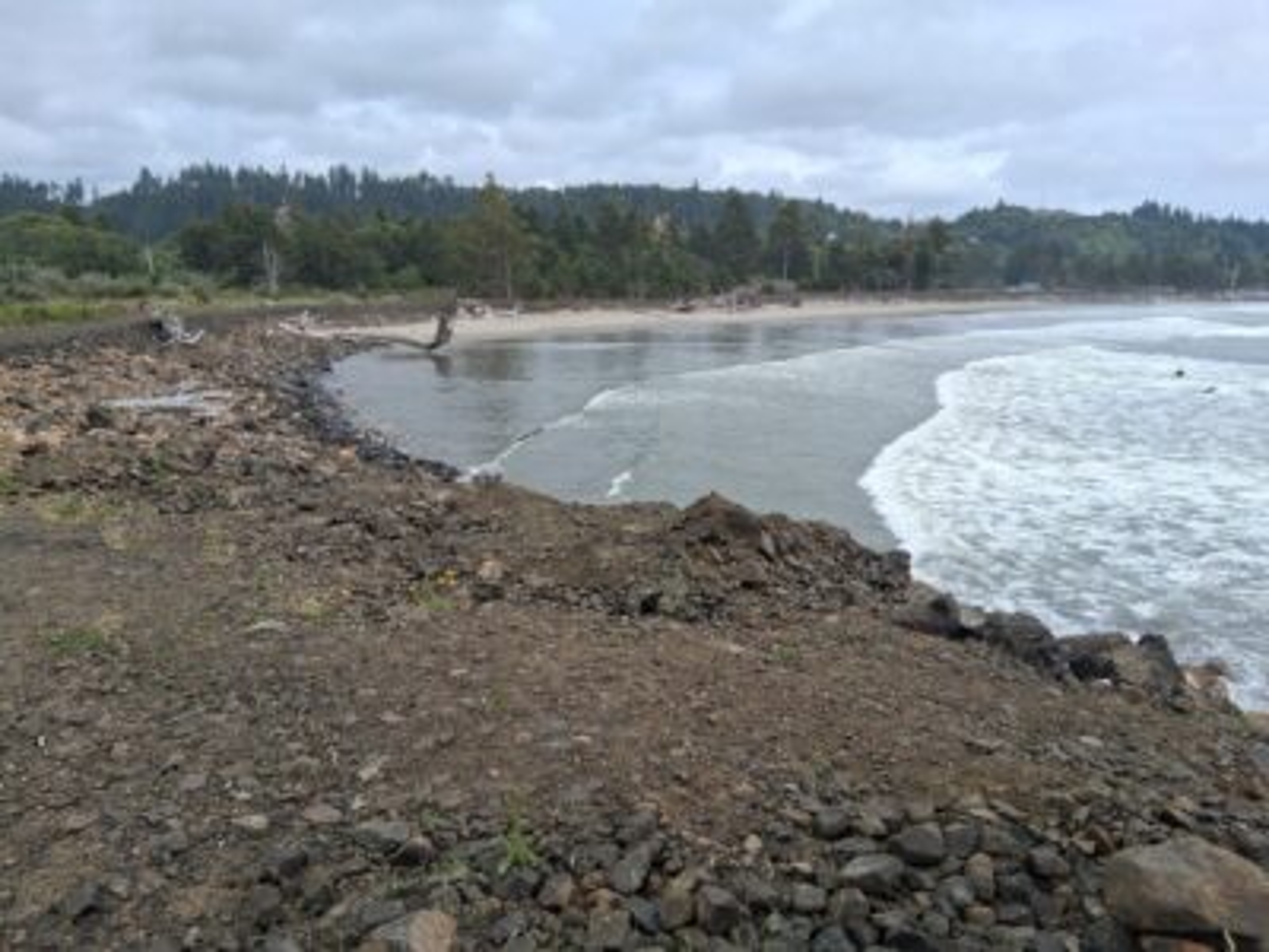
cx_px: 634
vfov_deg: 53.1
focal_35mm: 26
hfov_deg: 67.3
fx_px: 953
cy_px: 476
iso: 25
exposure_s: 1/614
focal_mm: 3.98
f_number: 1.8
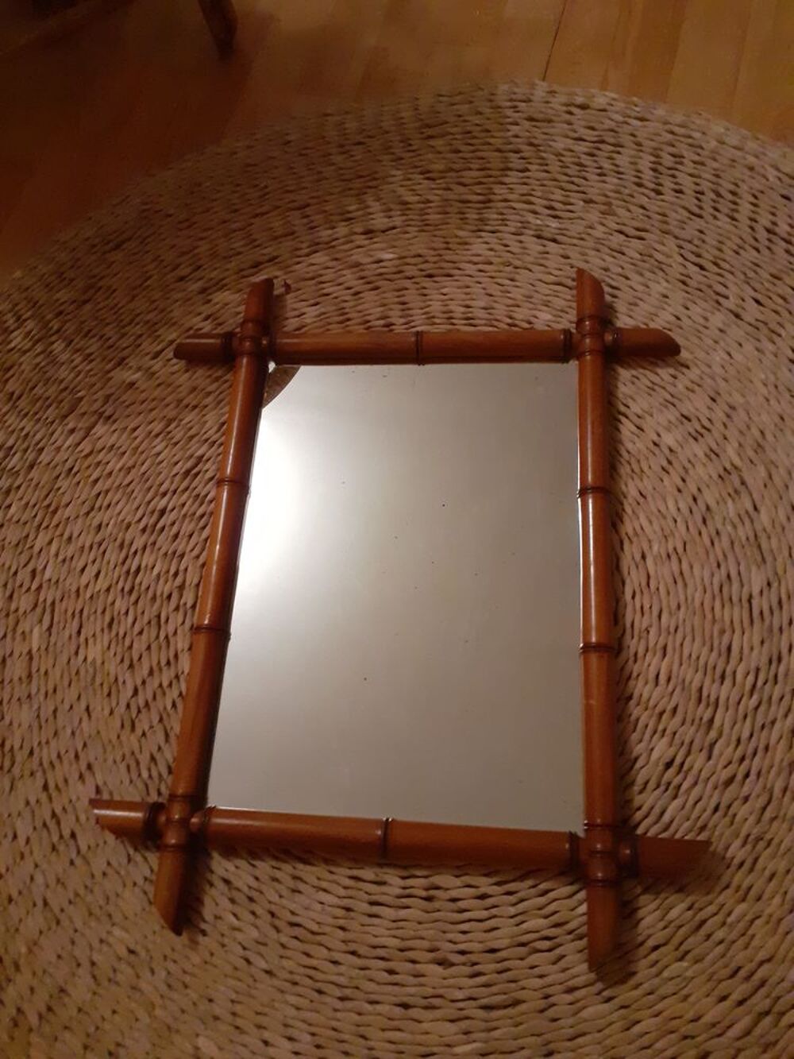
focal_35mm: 27
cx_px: 397
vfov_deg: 65.3
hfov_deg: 51.4
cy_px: 530
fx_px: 826
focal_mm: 3.6
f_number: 1.9
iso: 500
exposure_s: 1/20
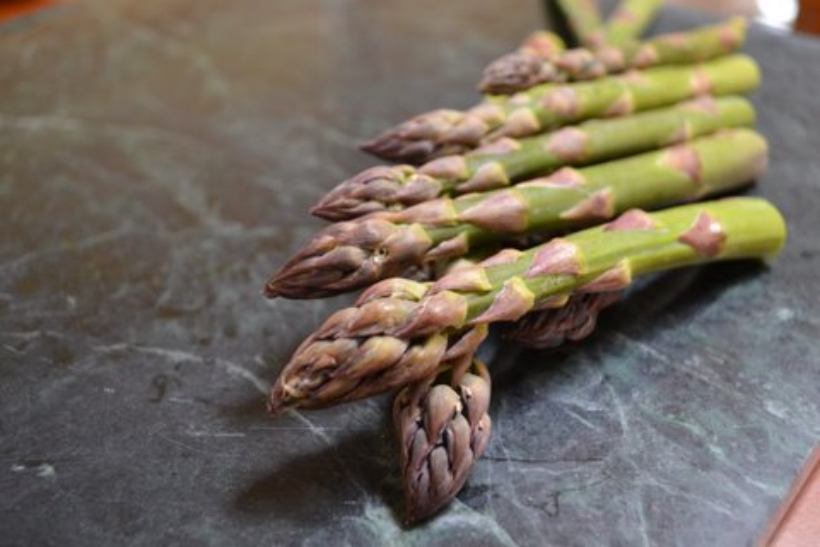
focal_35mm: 42
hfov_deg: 46.4
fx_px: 957
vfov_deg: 31.9
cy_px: 274
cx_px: 410
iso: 800
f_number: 4.5
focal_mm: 28
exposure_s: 1/40
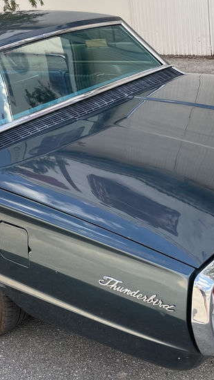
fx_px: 534
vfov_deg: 39.2
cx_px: 55
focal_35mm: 53
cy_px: 191
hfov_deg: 22.5
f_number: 1.6
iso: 32
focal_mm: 4.2
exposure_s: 1/518
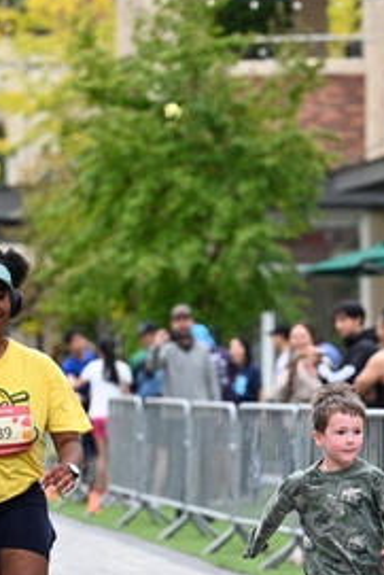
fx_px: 3403
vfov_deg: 9.6
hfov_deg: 6.5
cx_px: 298
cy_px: 382
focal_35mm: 213
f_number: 2.8
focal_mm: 105
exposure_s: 1/2500
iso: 640
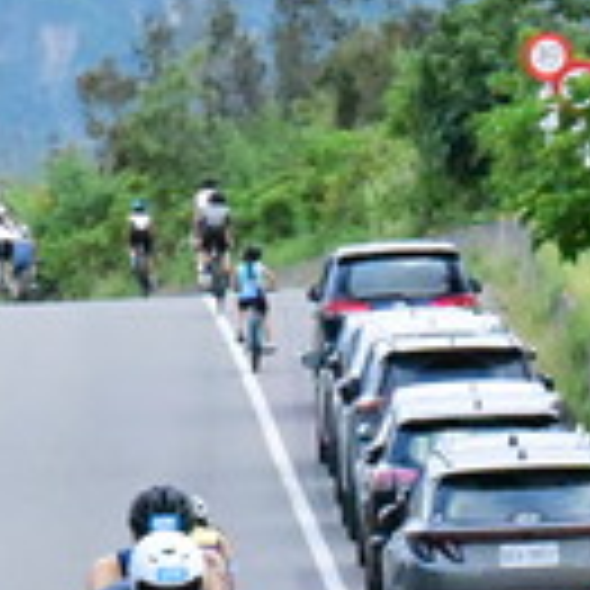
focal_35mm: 686
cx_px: -419
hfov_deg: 2.5
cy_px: 565
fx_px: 13228
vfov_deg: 2.6
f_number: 11
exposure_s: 1/2000
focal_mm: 135
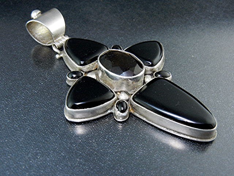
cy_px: 88
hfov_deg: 36.8
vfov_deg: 28.0
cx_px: 117
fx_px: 352
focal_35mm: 52
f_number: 3.9
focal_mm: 9.3
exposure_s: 1/30
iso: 468
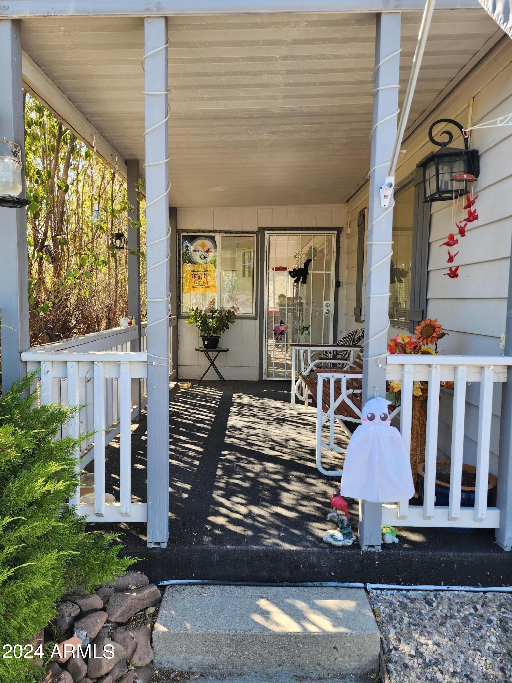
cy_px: 342
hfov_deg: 58.9
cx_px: 256
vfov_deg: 73.9
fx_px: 454
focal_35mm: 23
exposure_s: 1/180
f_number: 1.8
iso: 25
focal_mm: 6.4
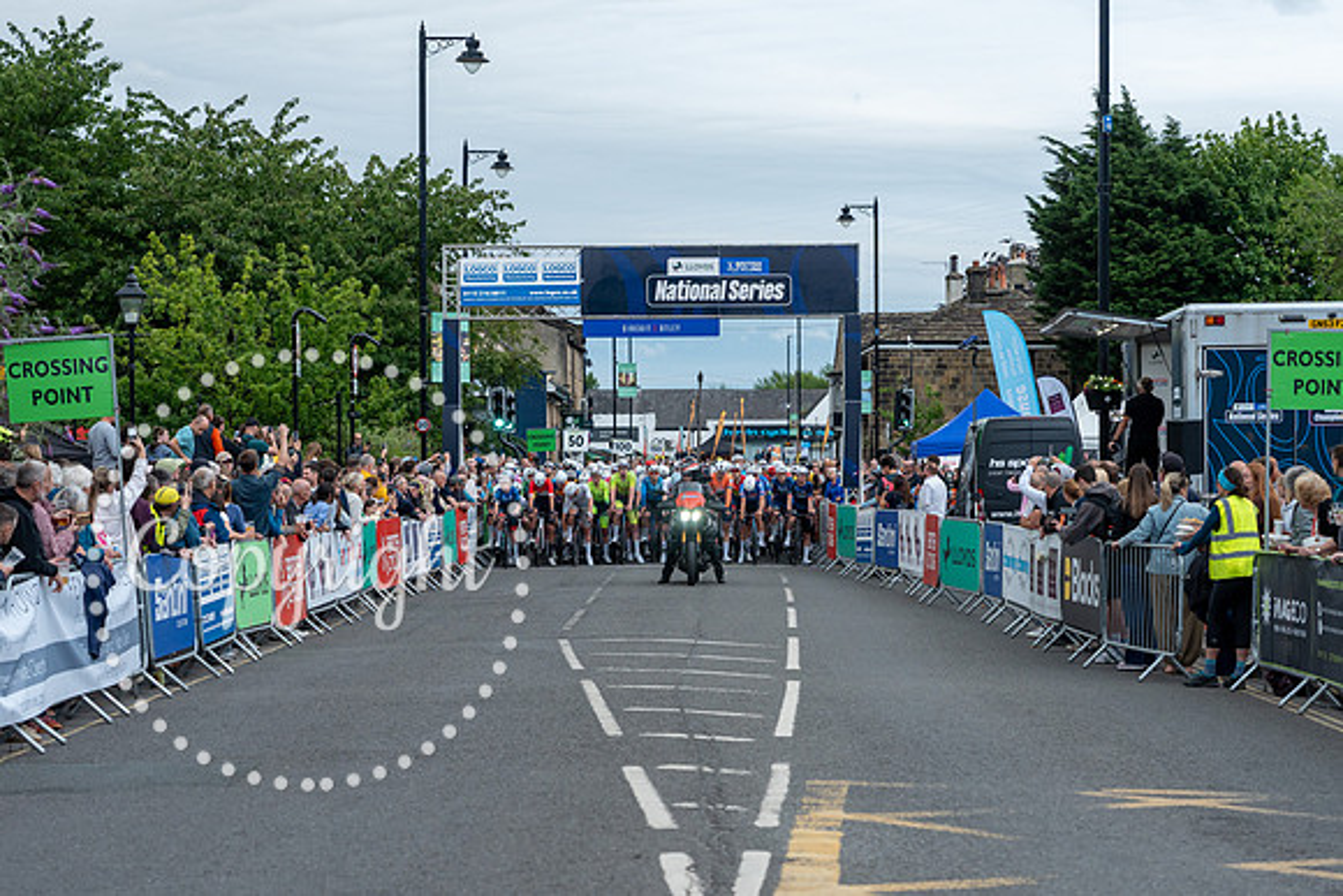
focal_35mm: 80
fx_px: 3002
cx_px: 658
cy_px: 523
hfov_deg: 25.2
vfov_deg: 17.0
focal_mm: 68
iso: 1000
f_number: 3.5
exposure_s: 1/800
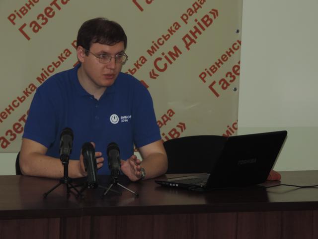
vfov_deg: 8.0
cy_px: 120
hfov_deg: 10.7
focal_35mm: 185
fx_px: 1700
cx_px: 159
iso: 500
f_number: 4.6
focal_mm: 33
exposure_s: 1/160
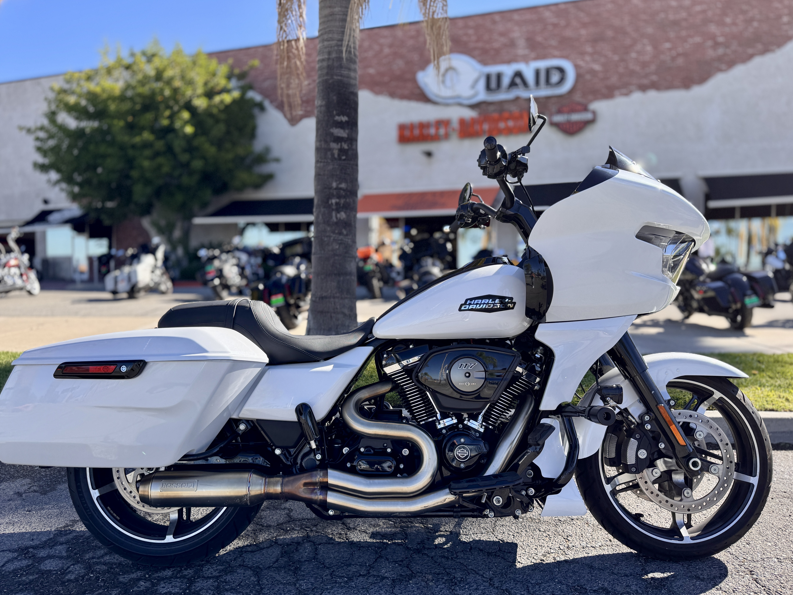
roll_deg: -0.3
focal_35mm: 25
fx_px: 573
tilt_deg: -2.3
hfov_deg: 69.4
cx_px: 394
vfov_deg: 54.9
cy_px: 307
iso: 80
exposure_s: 1/1560
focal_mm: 6.76
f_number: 1.78
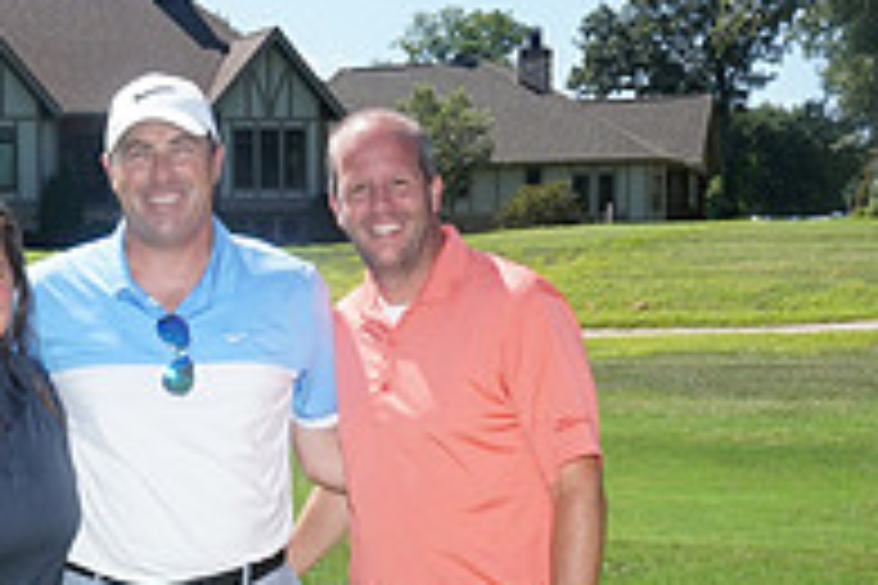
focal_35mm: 95
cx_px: 153
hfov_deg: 21.2
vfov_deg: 14.2
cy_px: 551
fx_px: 2317
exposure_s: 1/250
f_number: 18
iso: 800
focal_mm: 32
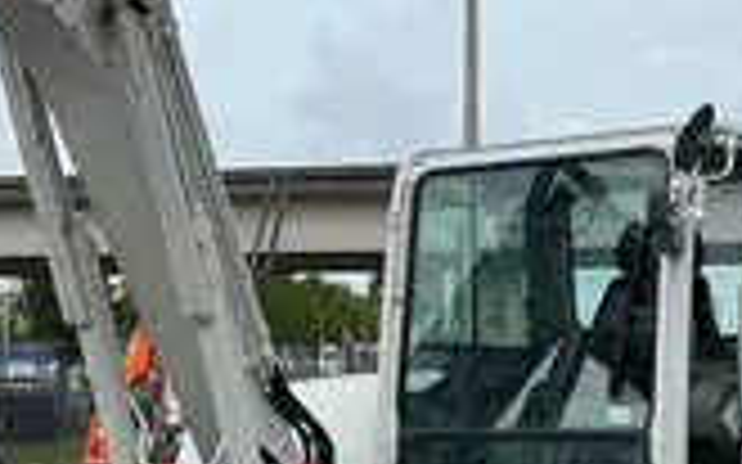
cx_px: -112
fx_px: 1860
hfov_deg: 21.2
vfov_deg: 14.1
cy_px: 349
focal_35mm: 92
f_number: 1.6
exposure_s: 1/2967
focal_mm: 5.1
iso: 50
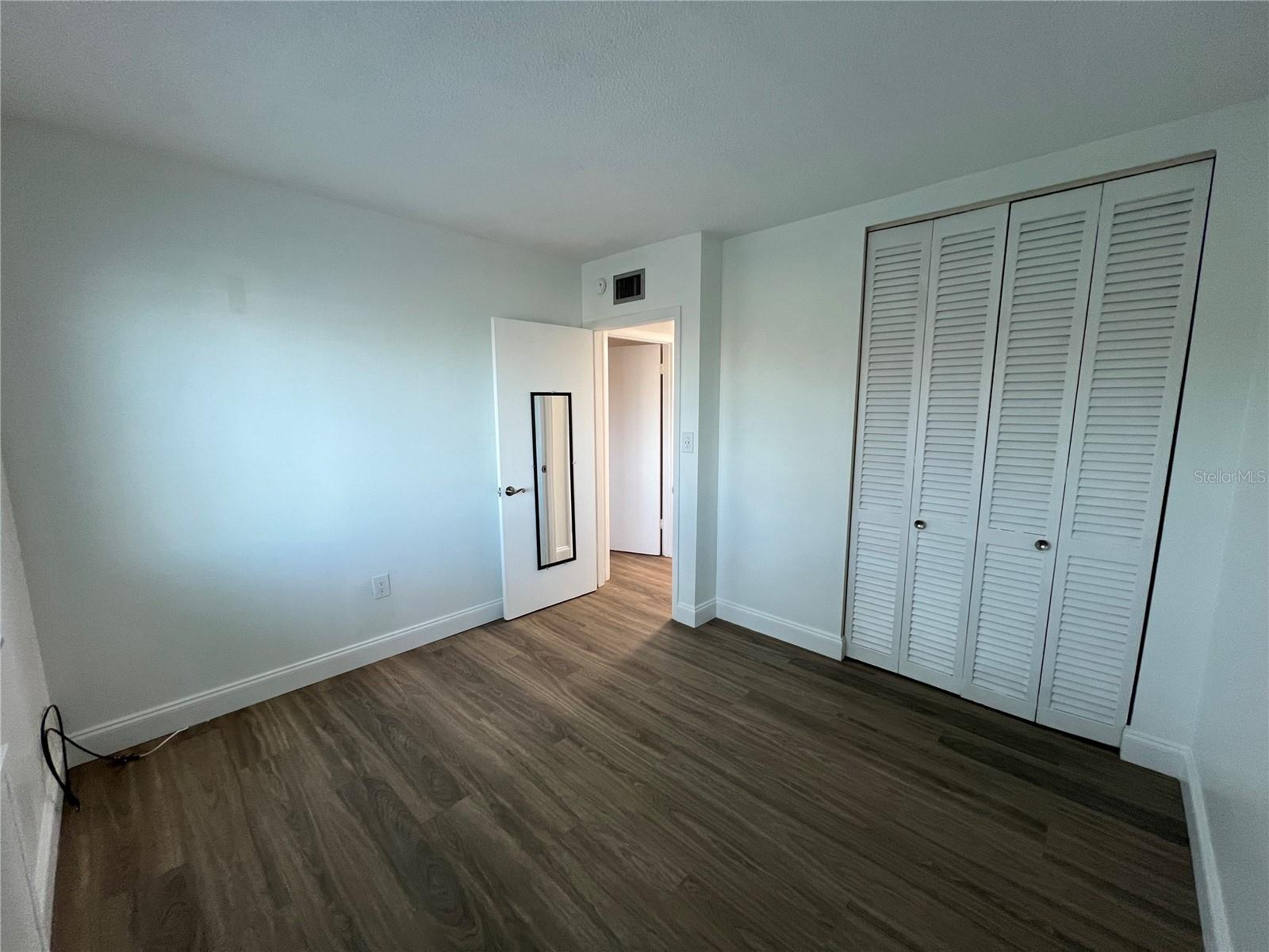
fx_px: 477
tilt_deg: -8.6
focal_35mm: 13
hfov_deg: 106.2
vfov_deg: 89.9
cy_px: 476
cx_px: 634
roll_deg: +0.7
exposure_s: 1/120
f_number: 1.8
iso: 160
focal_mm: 1.57
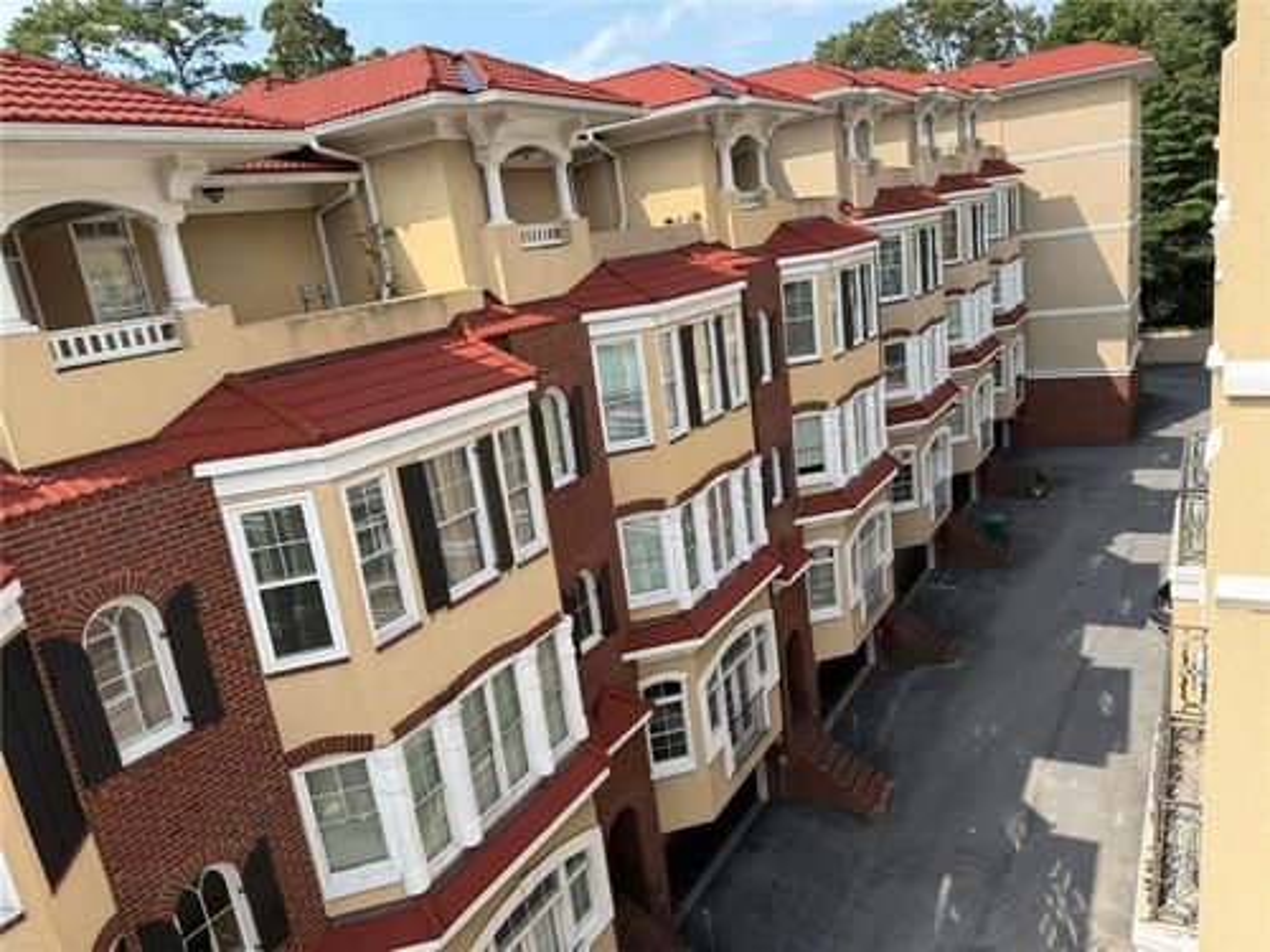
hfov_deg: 71.6
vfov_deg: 56.8
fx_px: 881
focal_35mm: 24
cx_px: 635
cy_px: 476
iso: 80
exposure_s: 1/2525
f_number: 1.78
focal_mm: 6.76
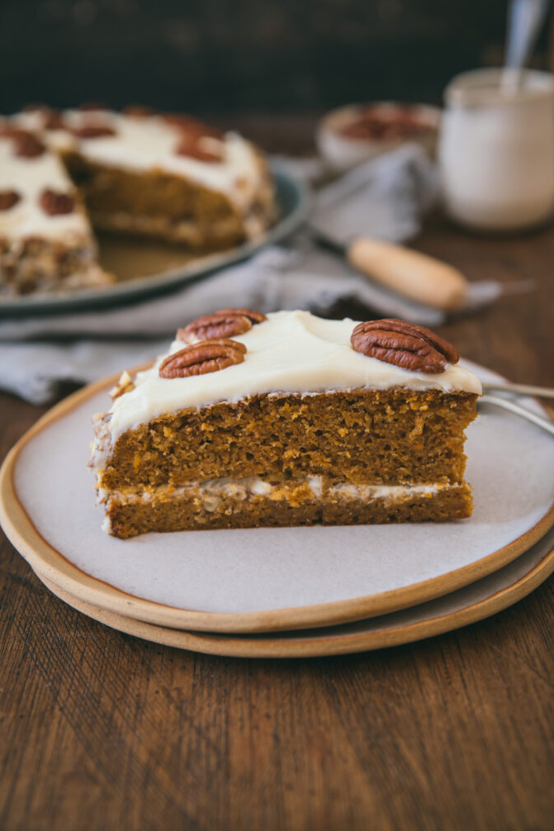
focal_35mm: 56
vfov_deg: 35.6
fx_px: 1292
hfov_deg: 24.2
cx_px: 282
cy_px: 411
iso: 200
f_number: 4
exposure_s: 1/40
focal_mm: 55
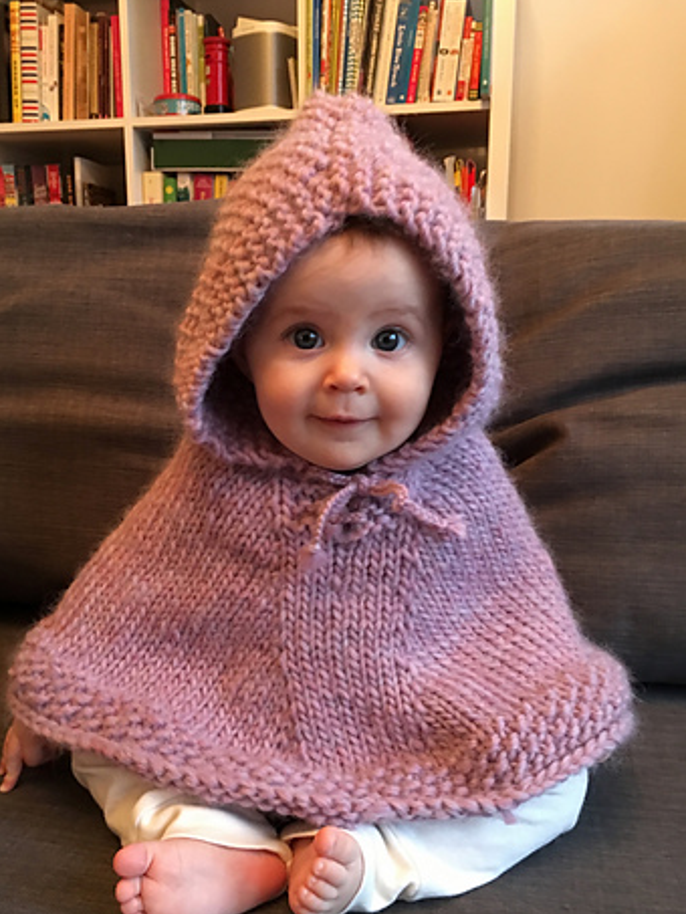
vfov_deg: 56.7
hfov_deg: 44.1
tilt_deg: -10.6
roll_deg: -0.3
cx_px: 310
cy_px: 492
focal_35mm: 32
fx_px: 845
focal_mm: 4.15
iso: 100
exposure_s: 1/4
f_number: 2.2
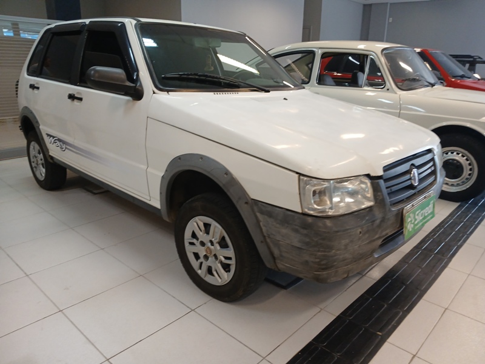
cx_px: 242
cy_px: 182
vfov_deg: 53.1
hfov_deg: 67.3
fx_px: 364
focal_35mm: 26
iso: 125
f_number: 1.8
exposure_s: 1/60
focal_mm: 3.98
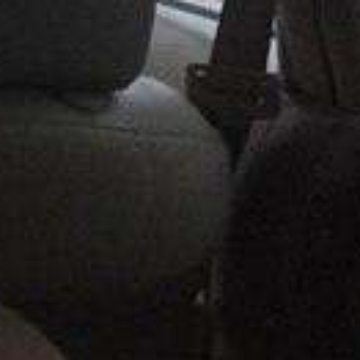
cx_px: -453
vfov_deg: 13.2
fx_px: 1518
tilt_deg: -8.5
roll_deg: -1.6
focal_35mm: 129
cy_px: -48
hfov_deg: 11.6
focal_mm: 4.15
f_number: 2.2
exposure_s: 1/25
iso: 250
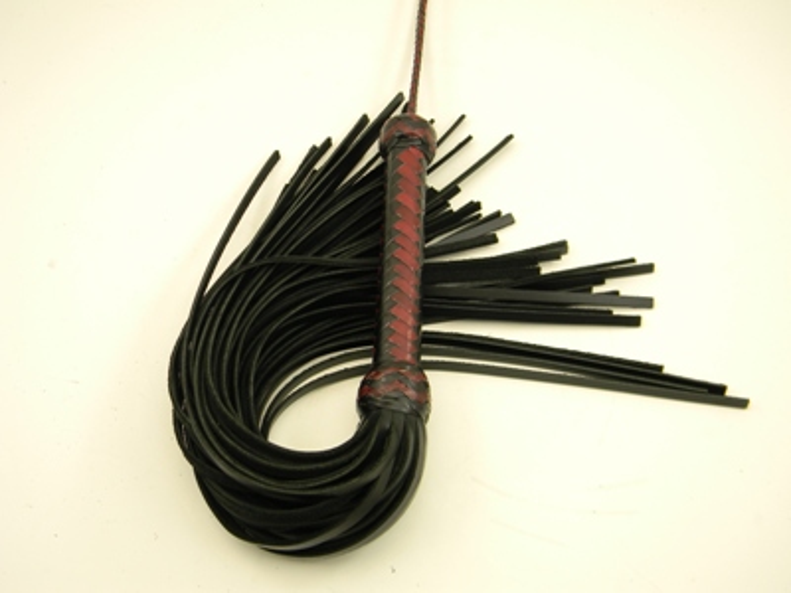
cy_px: 296
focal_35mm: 41
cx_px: 396
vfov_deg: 35.1
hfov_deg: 45.8
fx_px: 937
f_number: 3.8
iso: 80
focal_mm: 7.3
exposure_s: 1/34.2
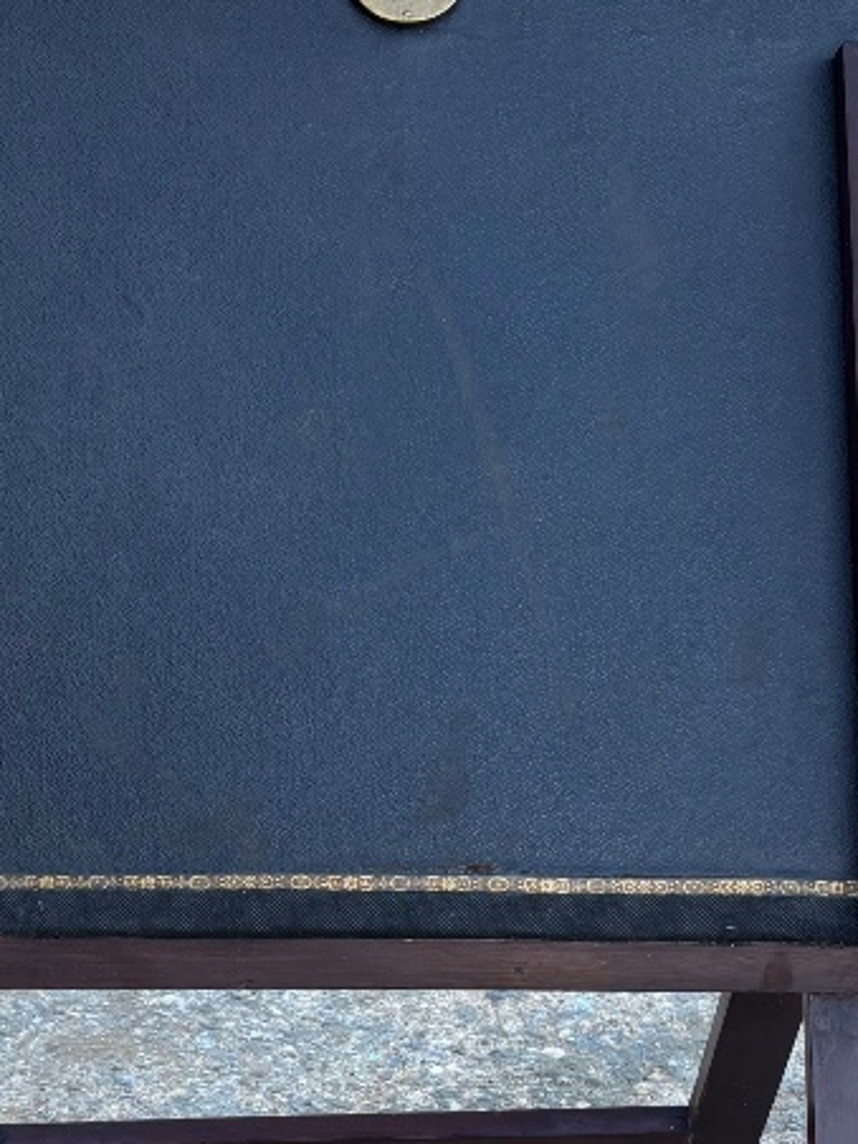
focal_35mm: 69
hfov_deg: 21.3
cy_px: 787
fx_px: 2280
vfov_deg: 27.9
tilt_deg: -26.7
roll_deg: -0.3
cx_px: 311
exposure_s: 1/136
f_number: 1.6
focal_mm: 5.96
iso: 32
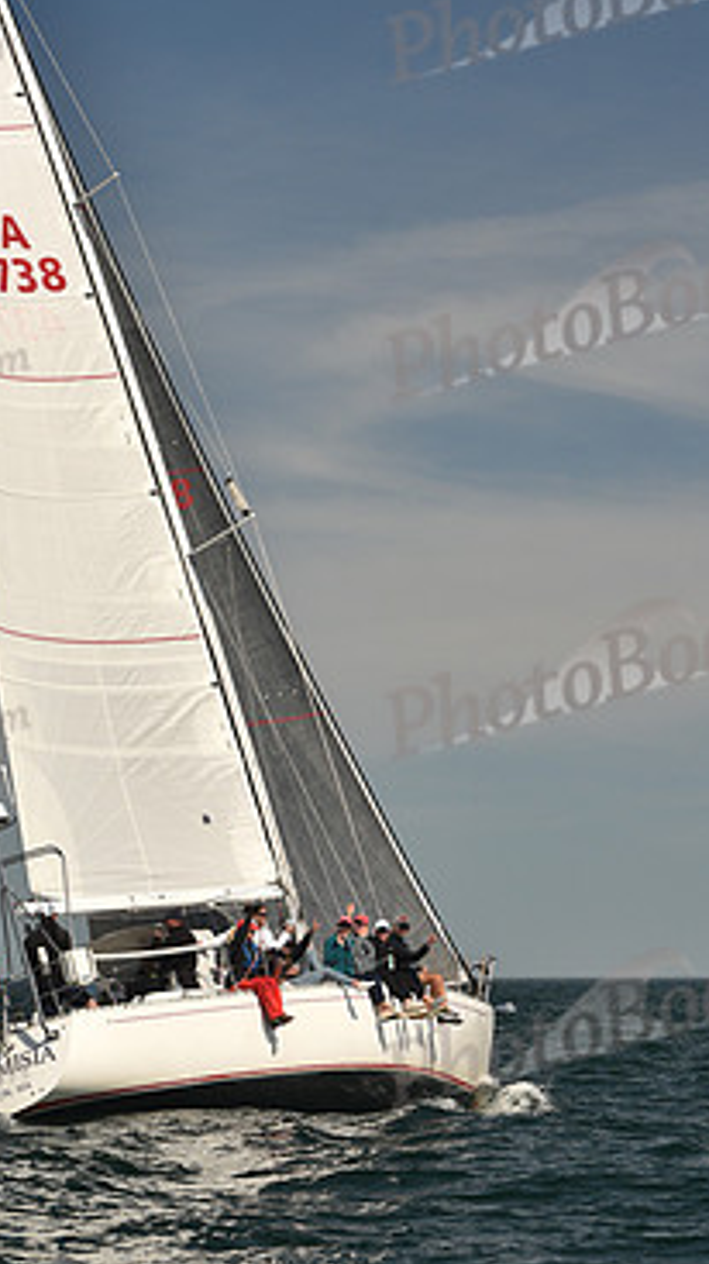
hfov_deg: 8.1
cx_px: 208
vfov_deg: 14.4
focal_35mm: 149
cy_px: 541
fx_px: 4988
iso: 250
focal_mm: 90
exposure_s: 1/640
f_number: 8
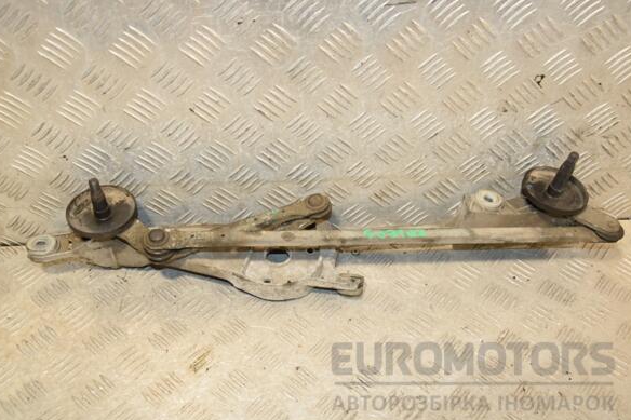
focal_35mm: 39
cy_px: 215
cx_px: 311
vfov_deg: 34.6
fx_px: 675
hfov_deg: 50.1
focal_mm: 25
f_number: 6.3
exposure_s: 1/200
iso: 800
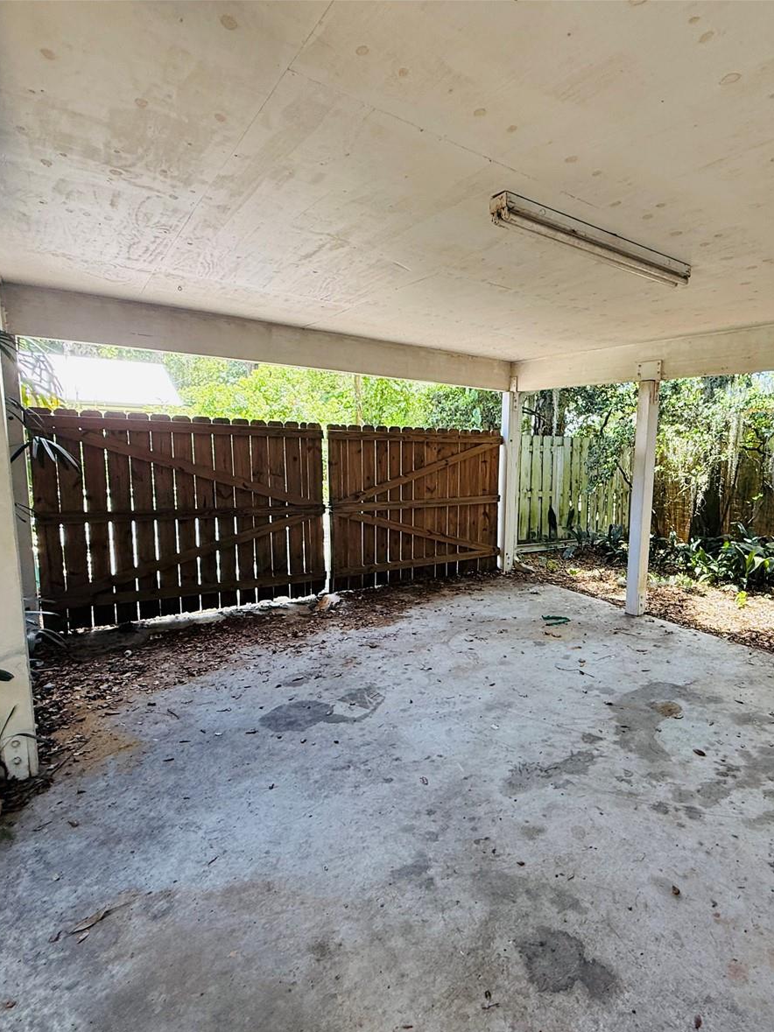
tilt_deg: -6.5
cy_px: 524
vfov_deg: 84.7
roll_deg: -1.2
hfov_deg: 66.1
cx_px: 538
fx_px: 567
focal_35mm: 19
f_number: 2.2
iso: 125
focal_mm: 2.22
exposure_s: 1/99
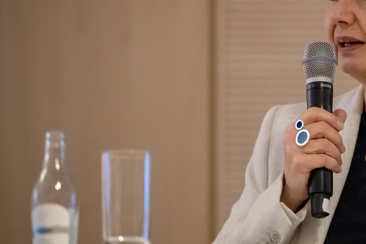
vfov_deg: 3.4
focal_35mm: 408
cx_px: 353
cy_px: 98
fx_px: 4147
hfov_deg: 5.0
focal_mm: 200
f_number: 2.8
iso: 6400
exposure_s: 1/125
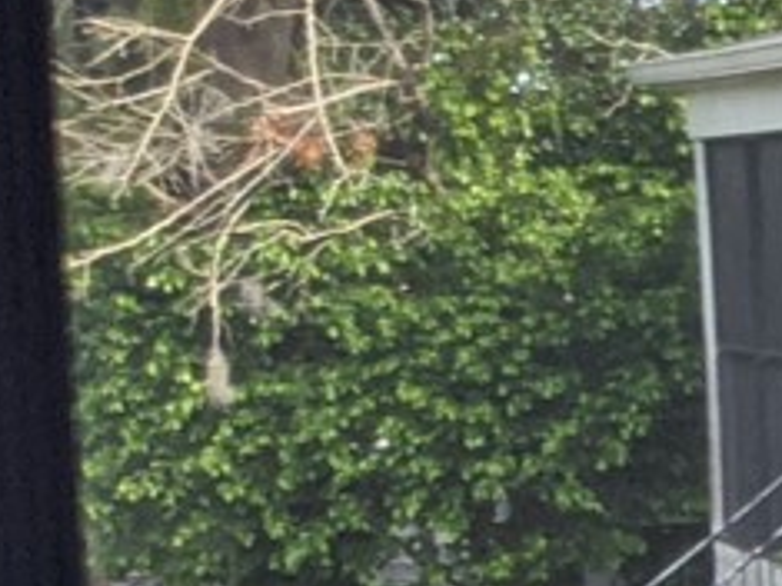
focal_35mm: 184
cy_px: 782
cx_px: 2559
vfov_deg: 8.0
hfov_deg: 8.5
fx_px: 4155
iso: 42
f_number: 1.73
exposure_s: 1/489
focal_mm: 4.38
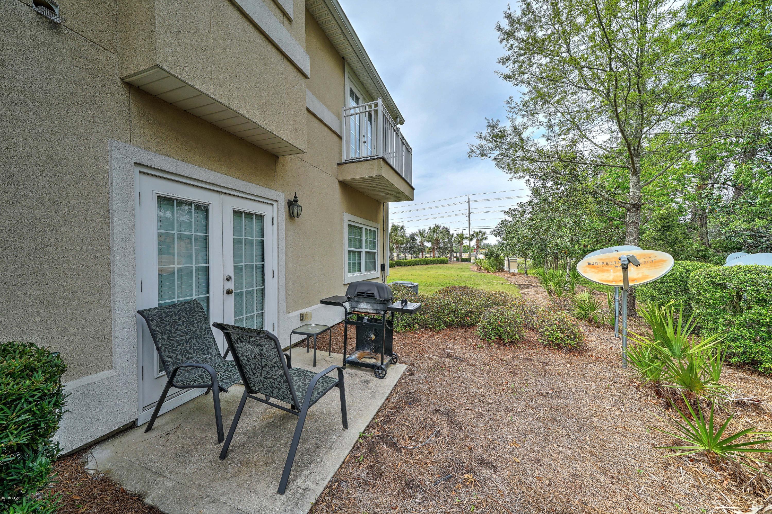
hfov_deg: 112.6
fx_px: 257
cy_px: 257
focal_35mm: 12
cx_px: 386
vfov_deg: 90.0
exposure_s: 1/160
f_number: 8
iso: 100
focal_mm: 12
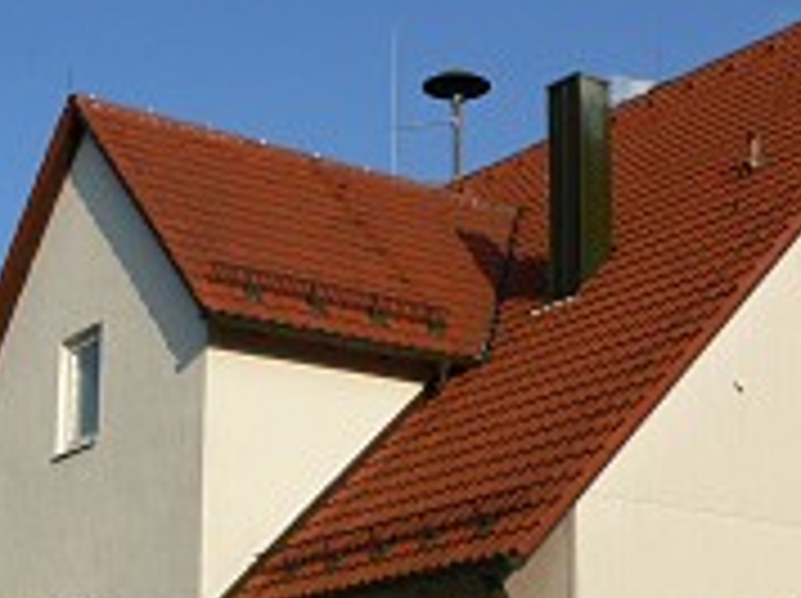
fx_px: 1872
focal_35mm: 81
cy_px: 544
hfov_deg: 24.1
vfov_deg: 17.9
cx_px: 446
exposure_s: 1/1000
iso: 200
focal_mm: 6
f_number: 5.6
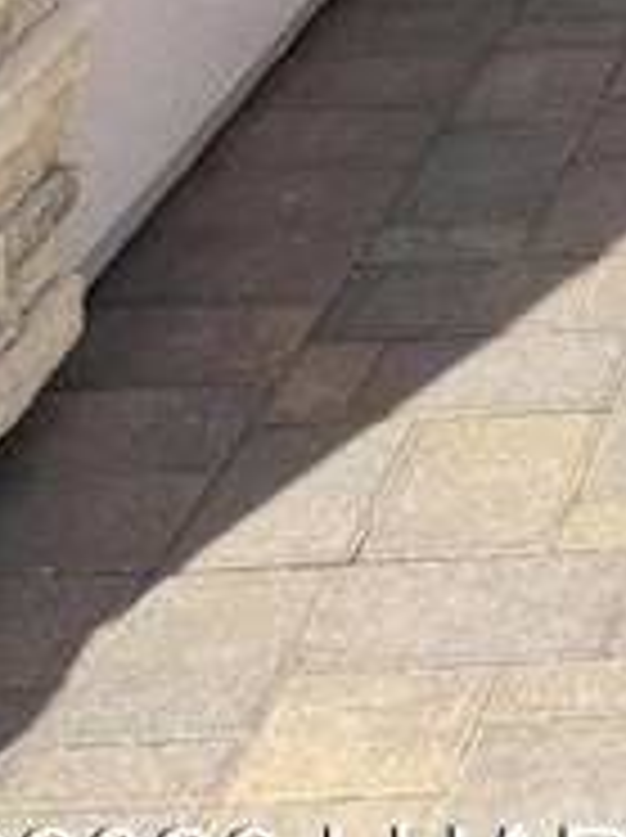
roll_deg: -0.3
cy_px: -1089
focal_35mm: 124
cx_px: 1536
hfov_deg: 10.2
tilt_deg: +0.6
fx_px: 2997
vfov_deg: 12.8
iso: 80
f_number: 1.78
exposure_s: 1/3145
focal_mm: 6.76
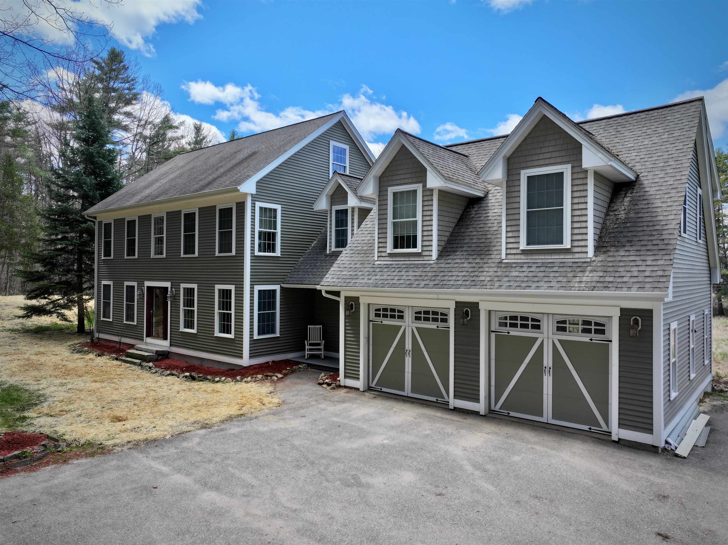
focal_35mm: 24
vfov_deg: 56.8
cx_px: 364
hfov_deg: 71.6
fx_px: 505
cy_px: 272
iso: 100
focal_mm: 12.29
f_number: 5.6
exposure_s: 1/160
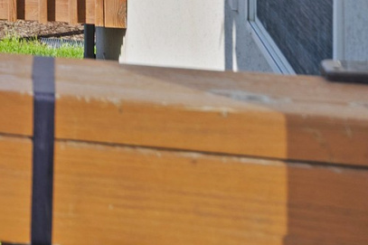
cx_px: -450
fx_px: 1492
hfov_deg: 12.0
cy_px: -358
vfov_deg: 8.5
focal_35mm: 146
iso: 250
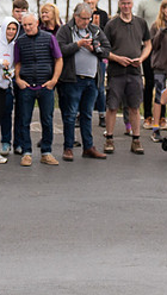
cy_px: -44
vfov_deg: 4.1
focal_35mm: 525
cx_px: -33
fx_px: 4122
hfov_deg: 2.3
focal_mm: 81
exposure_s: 1/1000
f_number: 3.5
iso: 320
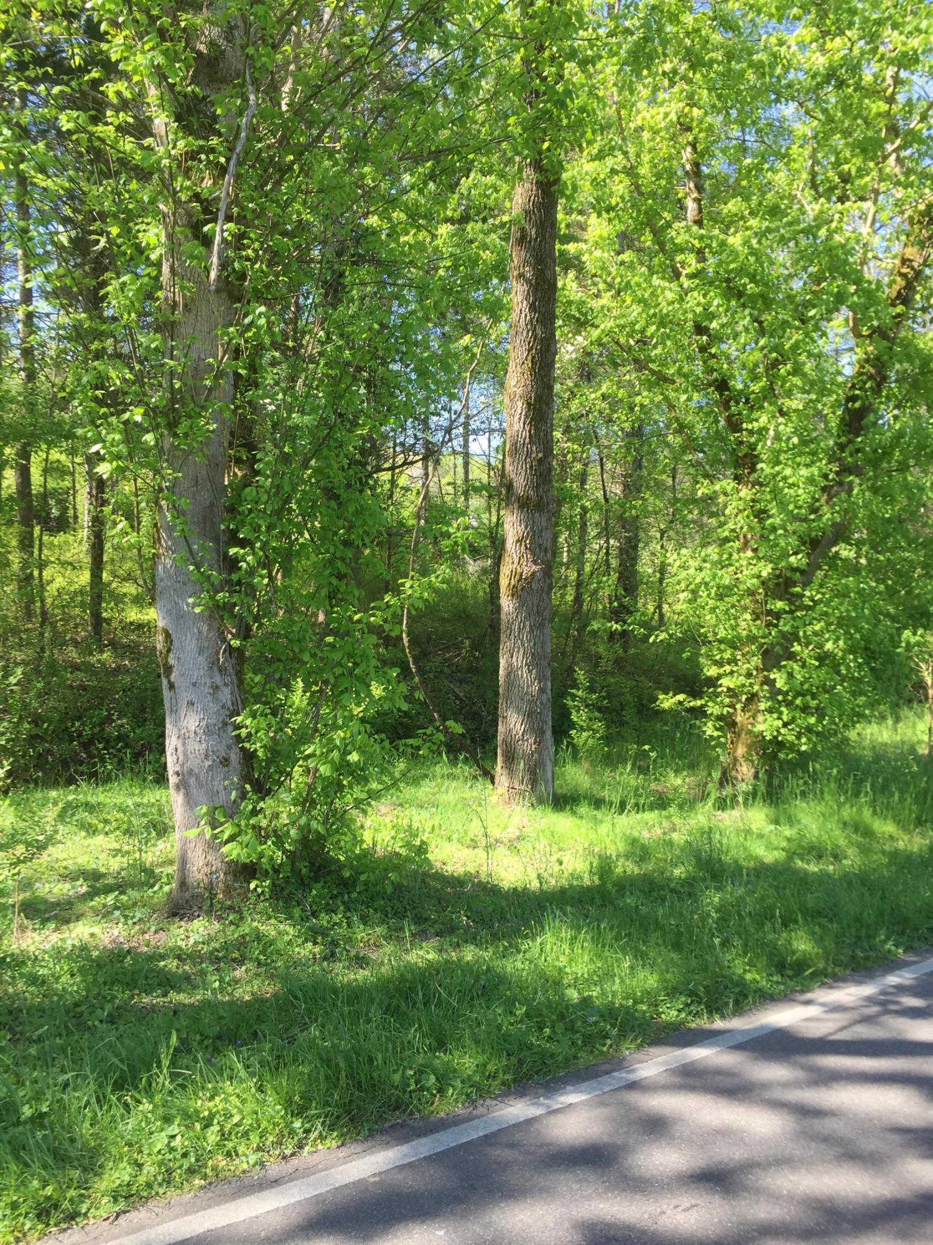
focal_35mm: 29
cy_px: 622
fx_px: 1042
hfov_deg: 48.2
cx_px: 466
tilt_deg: -0.4
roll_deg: +0.9
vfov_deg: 61.7
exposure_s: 1/341
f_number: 2.2
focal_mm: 4.15
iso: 32
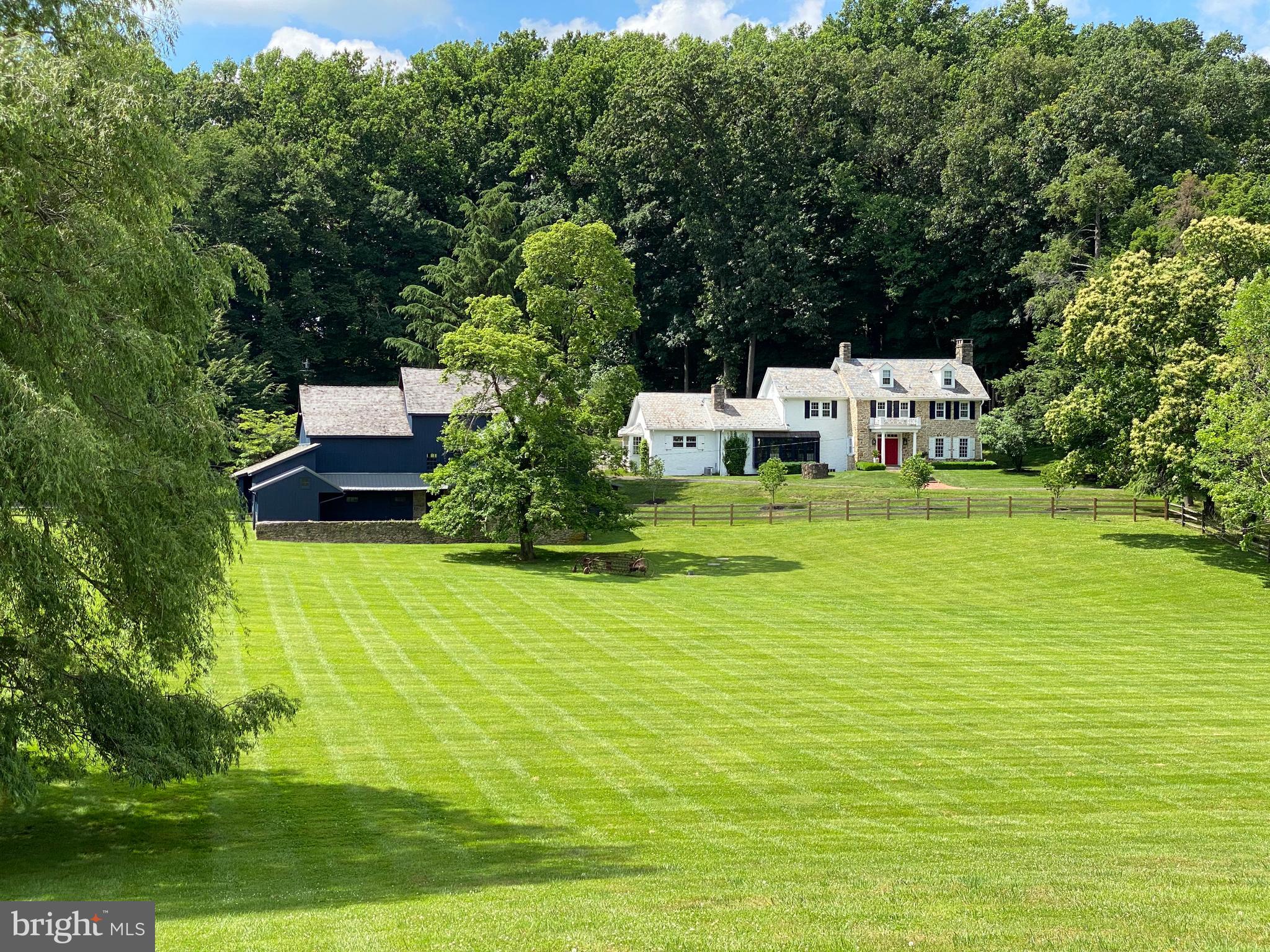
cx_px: 635
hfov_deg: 36.8
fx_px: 1908
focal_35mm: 52
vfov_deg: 28.0
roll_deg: -1.5
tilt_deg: -0.5
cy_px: 476
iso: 20
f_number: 2
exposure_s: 1/1115
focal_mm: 6
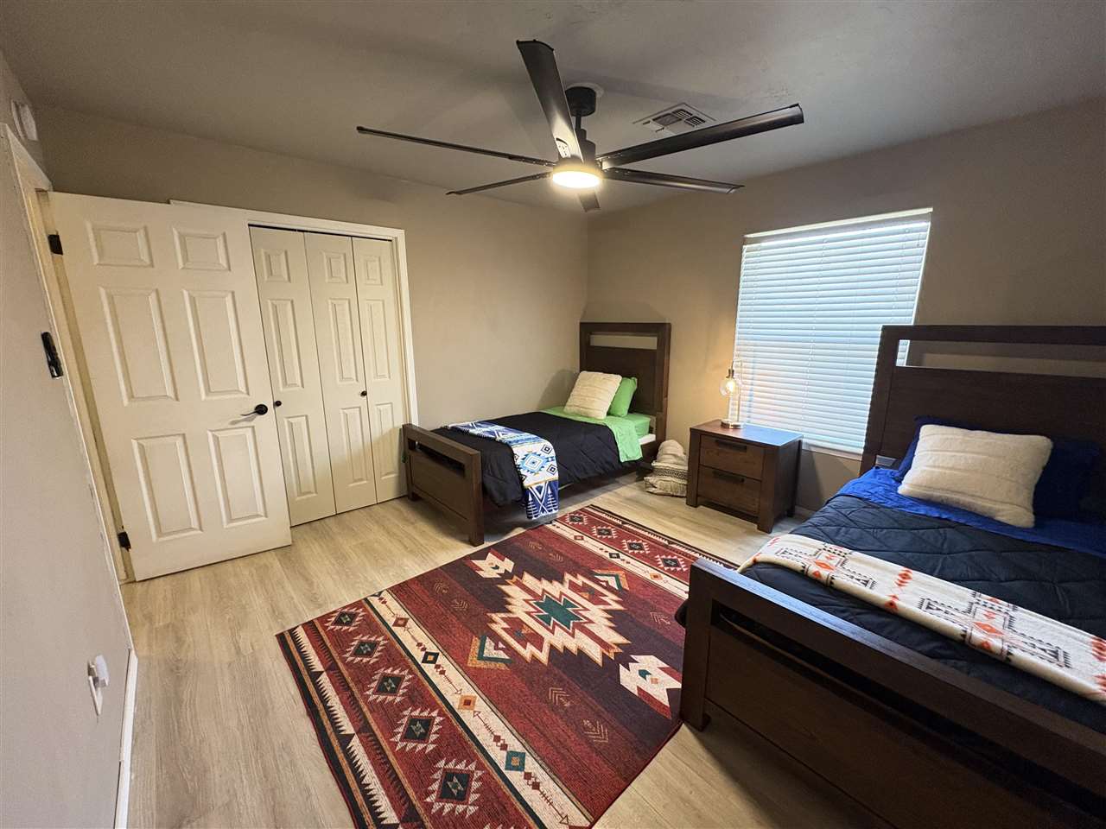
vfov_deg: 85.7
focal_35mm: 14
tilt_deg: -11.8
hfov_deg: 102.1
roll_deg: -0.3
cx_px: 553
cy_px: 414
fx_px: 447
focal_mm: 2.22
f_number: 2.2
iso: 500
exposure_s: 1/60
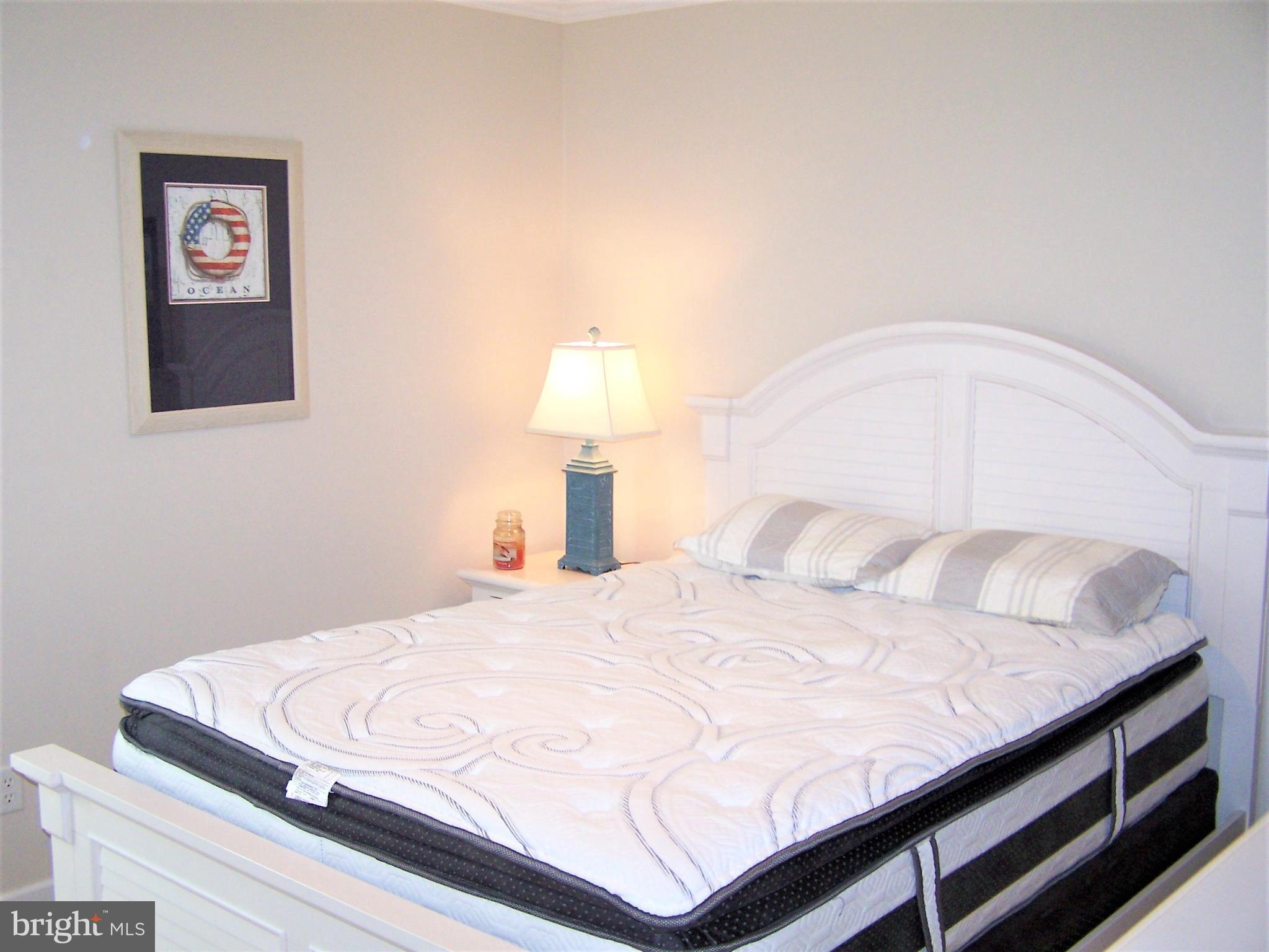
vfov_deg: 37.7
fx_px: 1393
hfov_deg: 49.0
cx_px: 634
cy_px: 476
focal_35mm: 38
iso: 140
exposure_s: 1/60
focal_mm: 6.3
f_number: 2.8
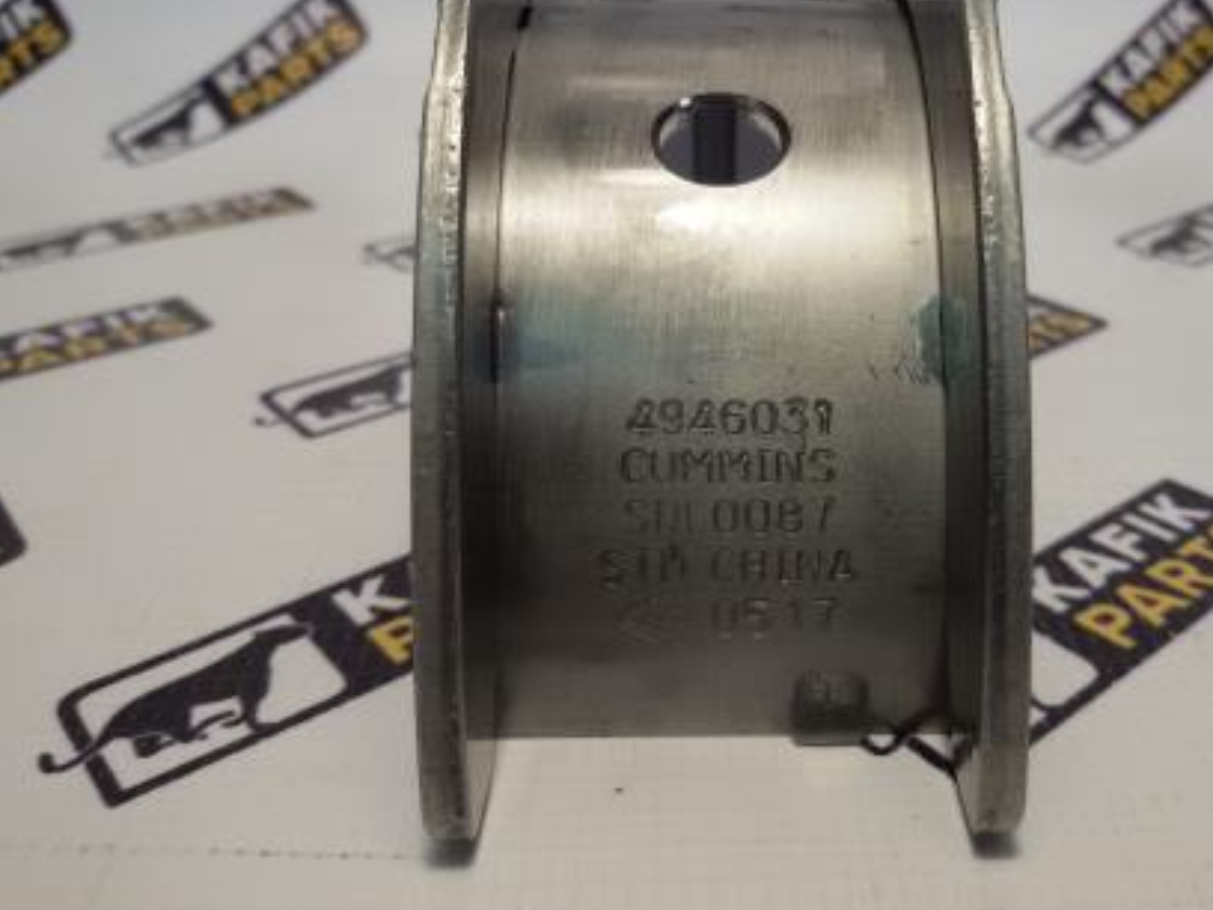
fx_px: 1437
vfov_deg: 35.1
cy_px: 391
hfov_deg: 45.4
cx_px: 749
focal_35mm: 41
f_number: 2.4
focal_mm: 2.93
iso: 40
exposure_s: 1/33
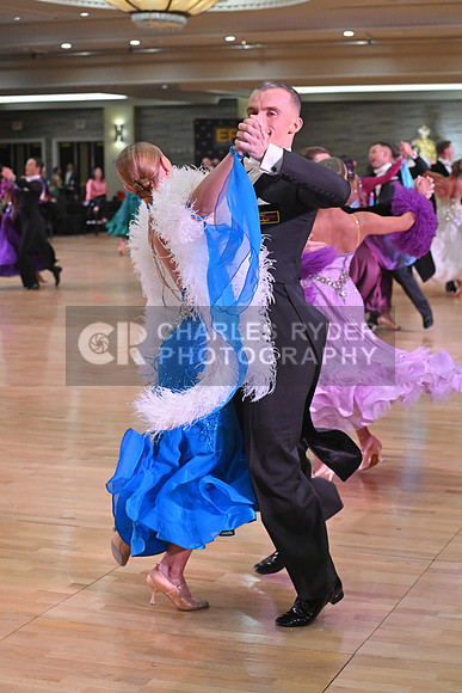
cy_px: 346
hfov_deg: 19.5
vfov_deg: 28.8
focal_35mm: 70
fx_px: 1347
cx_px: 231
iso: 3200
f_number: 5.6
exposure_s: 1/400
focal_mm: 70
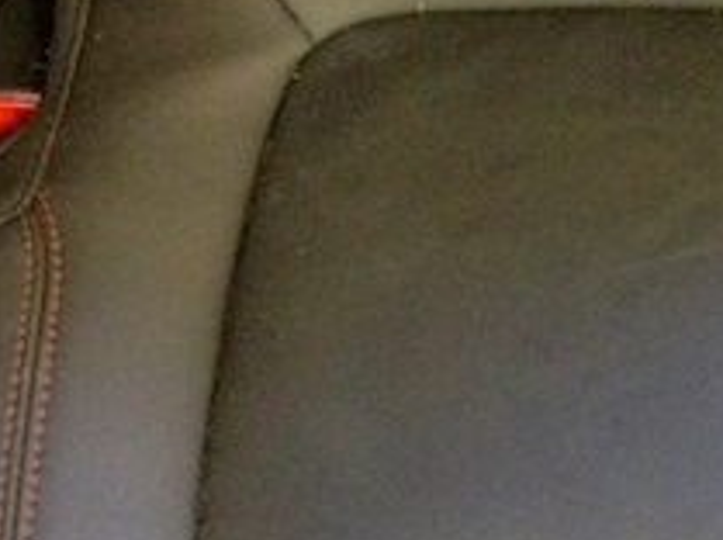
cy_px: 609
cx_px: 737
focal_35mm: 107
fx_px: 2231
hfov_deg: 17.9
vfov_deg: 13.5
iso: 640
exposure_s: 1/15
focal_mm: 4.28
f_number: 2.4
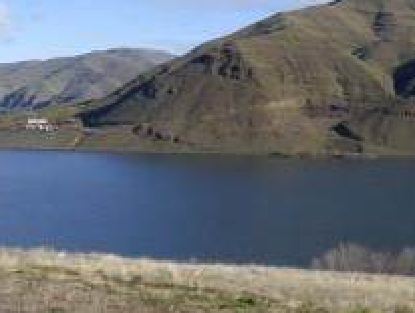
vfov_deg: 23.5
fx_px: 744
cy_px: 91
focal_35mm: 62
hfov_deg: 30.7
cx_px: 300
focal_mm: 3.58
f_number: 2.8
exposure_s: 1/1600
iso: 100
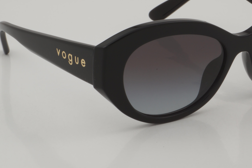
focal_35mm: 104
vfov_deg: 13.2
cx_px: 168
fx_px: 728
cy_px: 60
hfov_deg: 19.6
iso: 100
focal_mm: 50
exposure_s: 1/3
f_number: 32
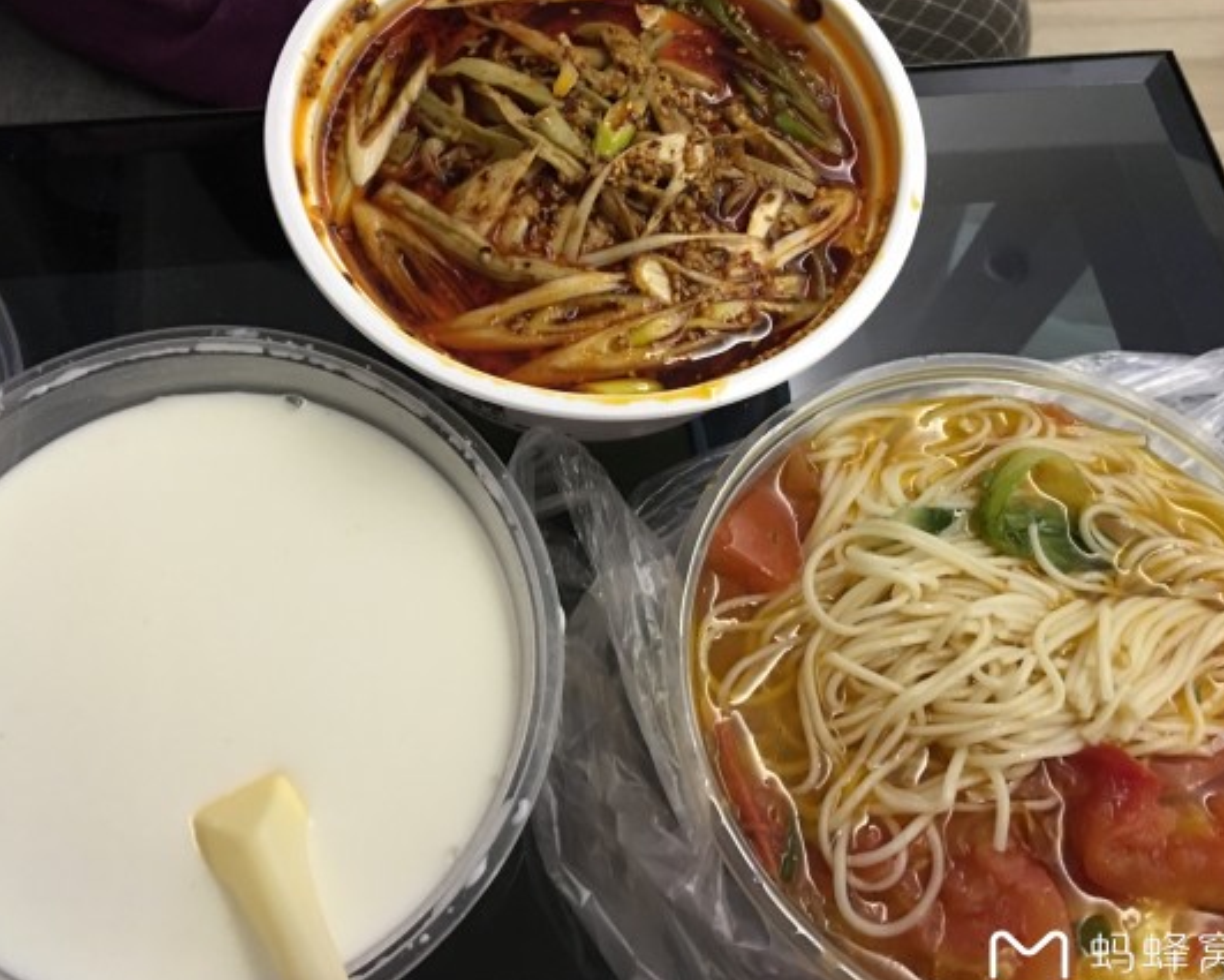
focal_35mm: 32
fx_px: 1159
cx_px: 558
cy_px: 493
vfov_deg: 45.8
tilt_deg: -65.7
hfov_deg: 55.6
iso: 160
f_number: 2.2
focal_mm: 4.15
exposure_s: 1/8
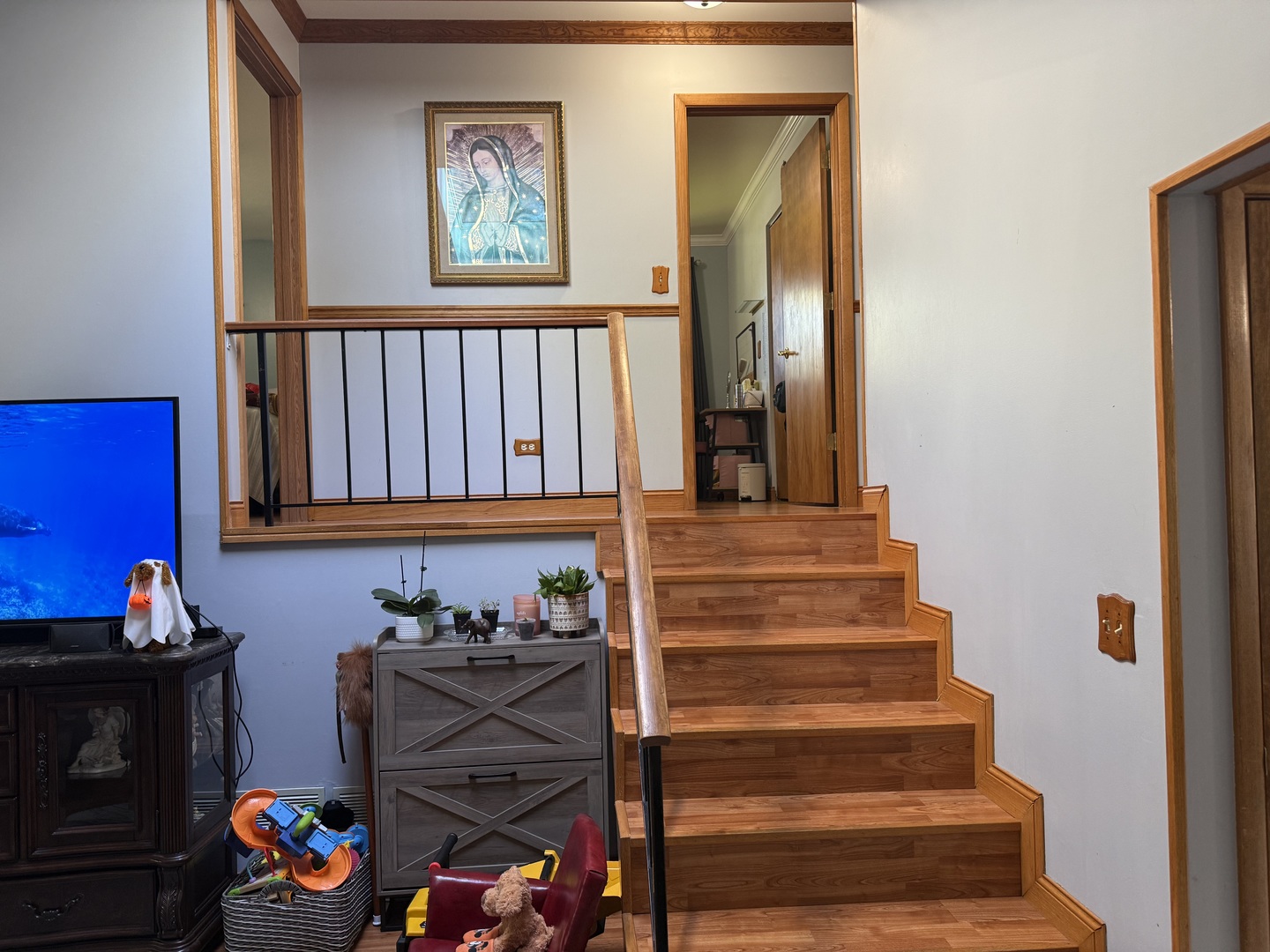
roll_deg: +1.3
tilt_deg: +1.5
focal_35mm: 24
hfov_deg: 71.6
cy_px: 476
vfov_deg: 56.8
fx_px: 881
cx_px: 635
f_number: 1.78
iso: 160
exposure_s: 1/60
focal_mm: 6.76
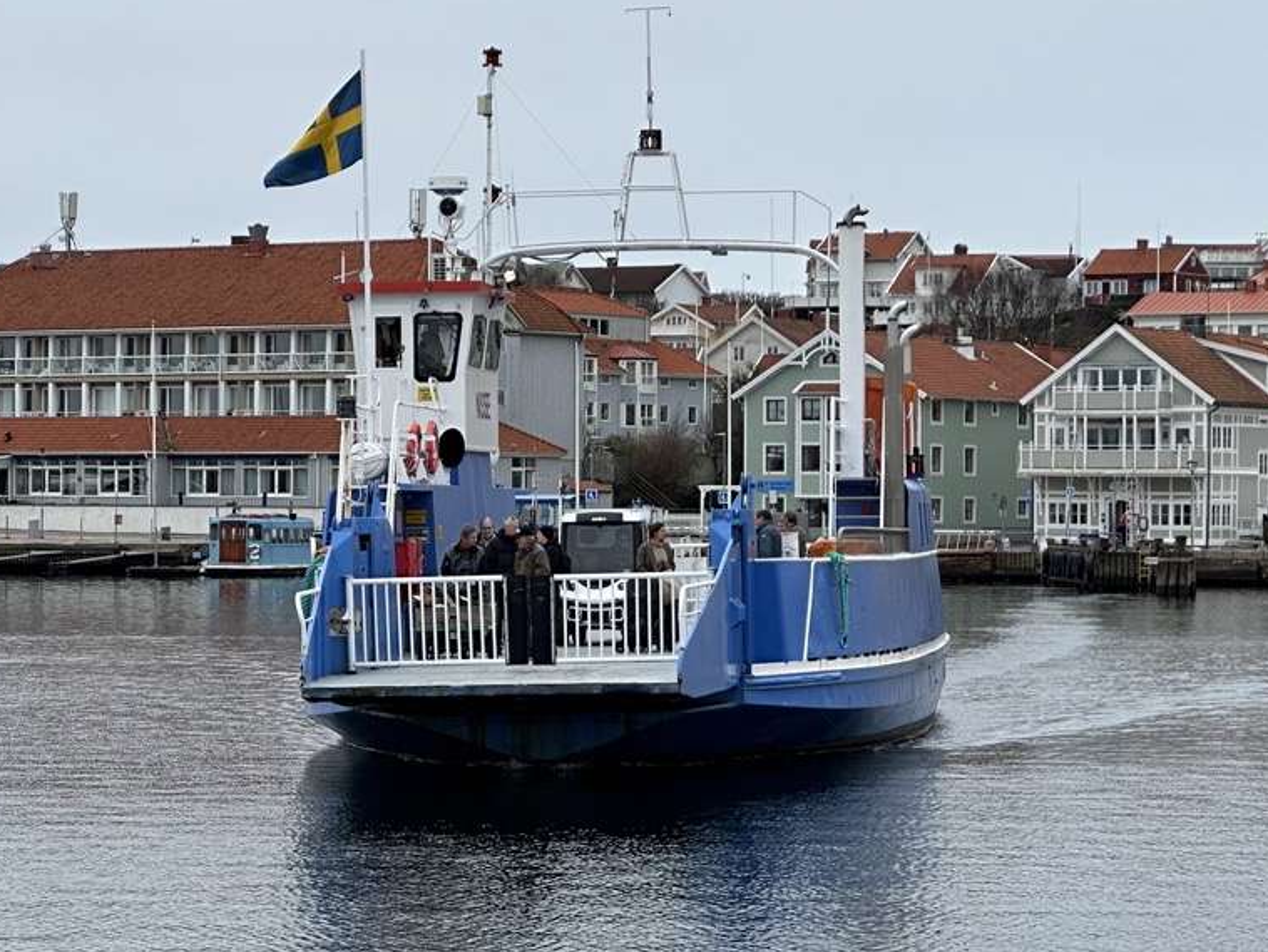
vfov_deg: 11.4
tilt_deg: -0.2
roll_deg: -0.4
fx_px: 4763
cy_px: 552
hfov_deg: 15.2
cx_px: 701
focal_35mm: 130
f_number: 2.8
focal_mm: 9
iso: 32
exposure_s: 1/494
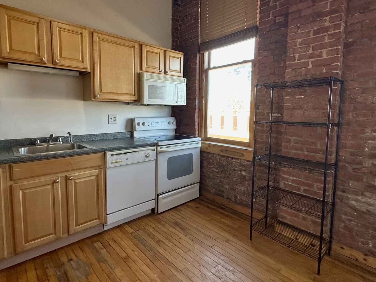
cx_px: 178
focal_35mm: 19
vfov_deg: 68.6
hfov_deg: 84.6
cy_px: 129
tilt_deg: -4.8
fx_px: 206
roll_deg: -0.8
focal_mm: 2.22
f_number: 2.2
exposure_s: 1/120
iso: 200
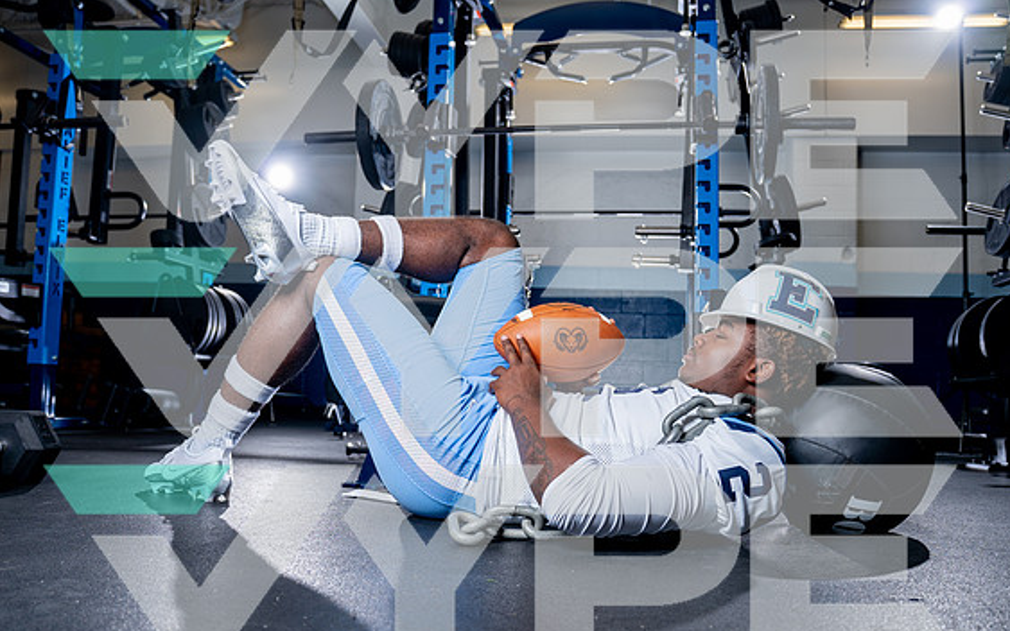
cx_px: 506
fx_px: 826
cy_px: 343
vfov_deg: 41.8
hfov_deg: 62.9
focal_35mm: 30
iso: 100
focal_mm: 27
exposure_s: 1/250
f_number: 4
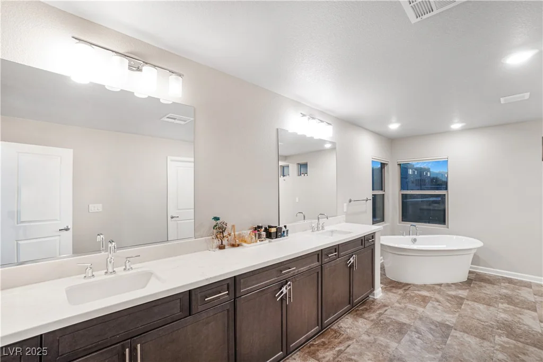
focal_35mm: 15
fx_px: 226
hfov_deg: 100.4
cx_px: 272
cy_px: 181
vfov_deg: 77.3
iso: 400
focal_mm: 10
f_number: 8
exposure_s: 1/2.5
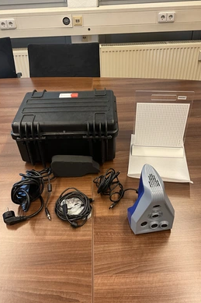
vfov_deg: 60.3
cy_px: 149
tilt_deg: -37.9
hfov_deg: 42.3
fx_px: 260
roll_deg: +1.8
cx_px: 99
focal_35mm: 31
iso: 100
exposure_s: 1/50
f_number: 1.8
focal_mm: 3
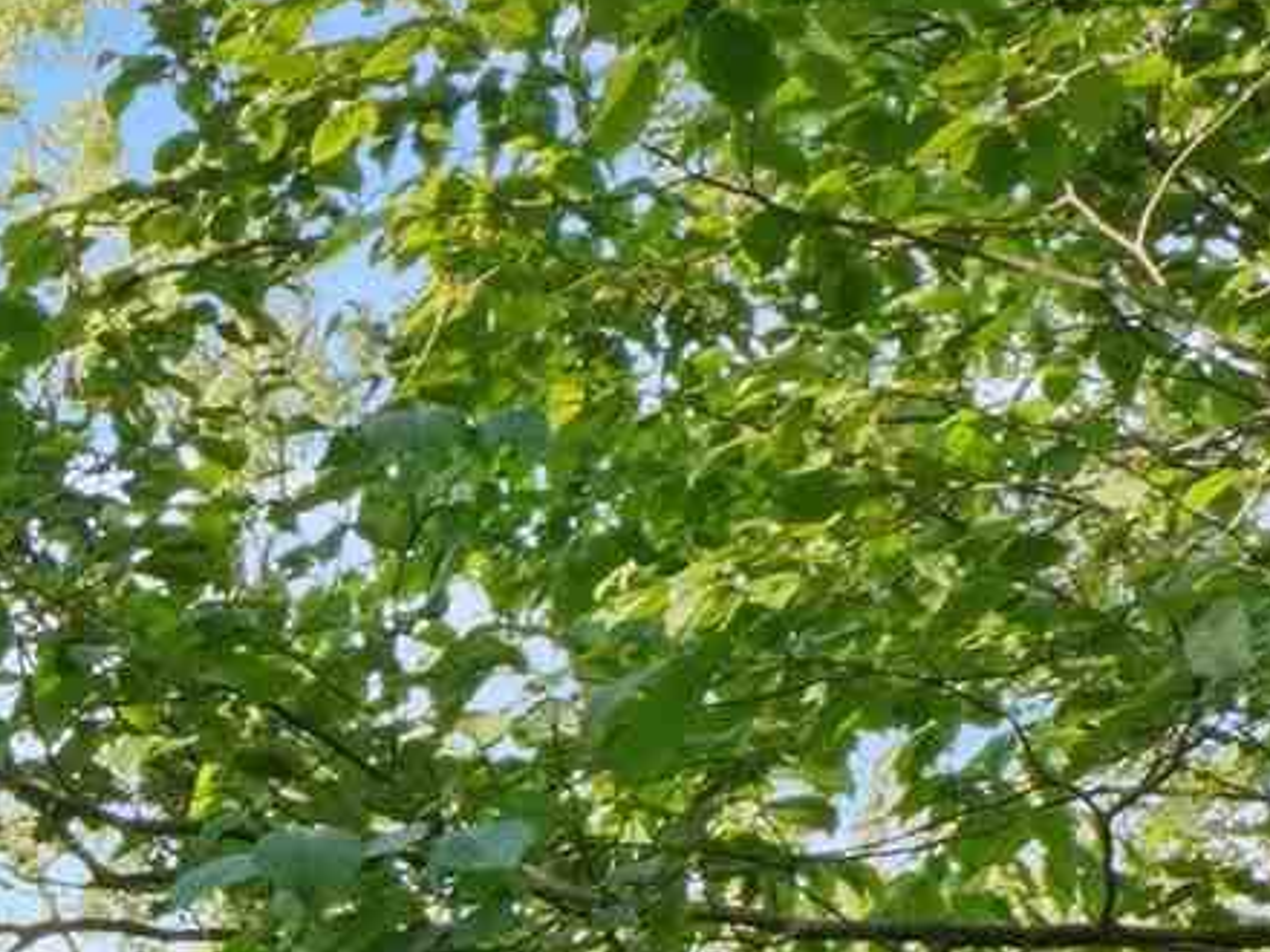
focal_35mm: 161
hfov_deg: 11.8
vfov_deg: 8.9
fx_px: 5907
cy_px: 1578
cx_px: -563
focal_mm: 16
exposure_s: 1/50
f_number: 18
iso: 100
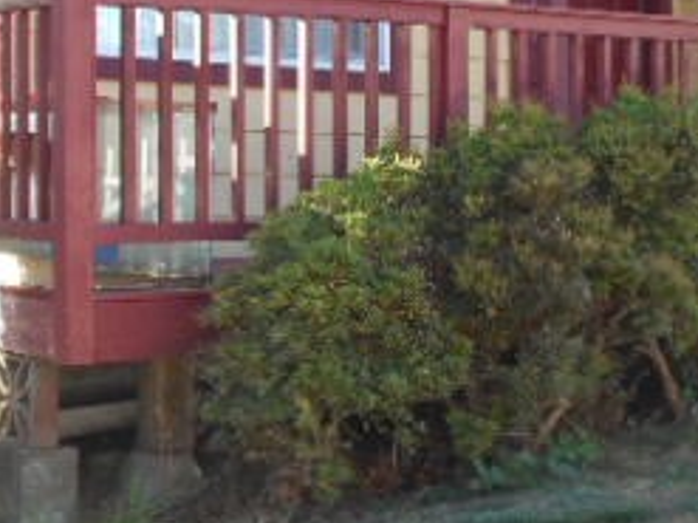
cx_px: 266
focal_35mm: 101
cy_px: 127
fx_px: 2036
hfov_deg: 19.4
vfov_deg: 14.6
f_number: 4.5
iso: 80
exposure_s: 1/60
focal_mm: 6.9
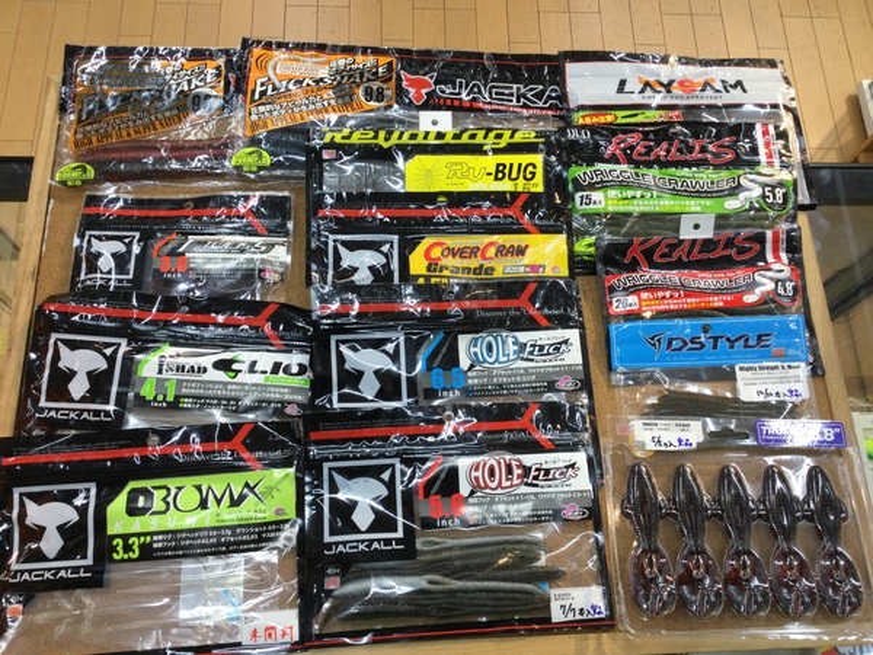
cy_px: 328
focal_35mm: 31
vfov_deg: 45.4
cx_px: 436
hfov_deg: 58.4
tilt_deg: -70.5
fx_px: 782
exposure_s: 1/40
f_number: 2.4
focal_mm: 3.3
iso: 32
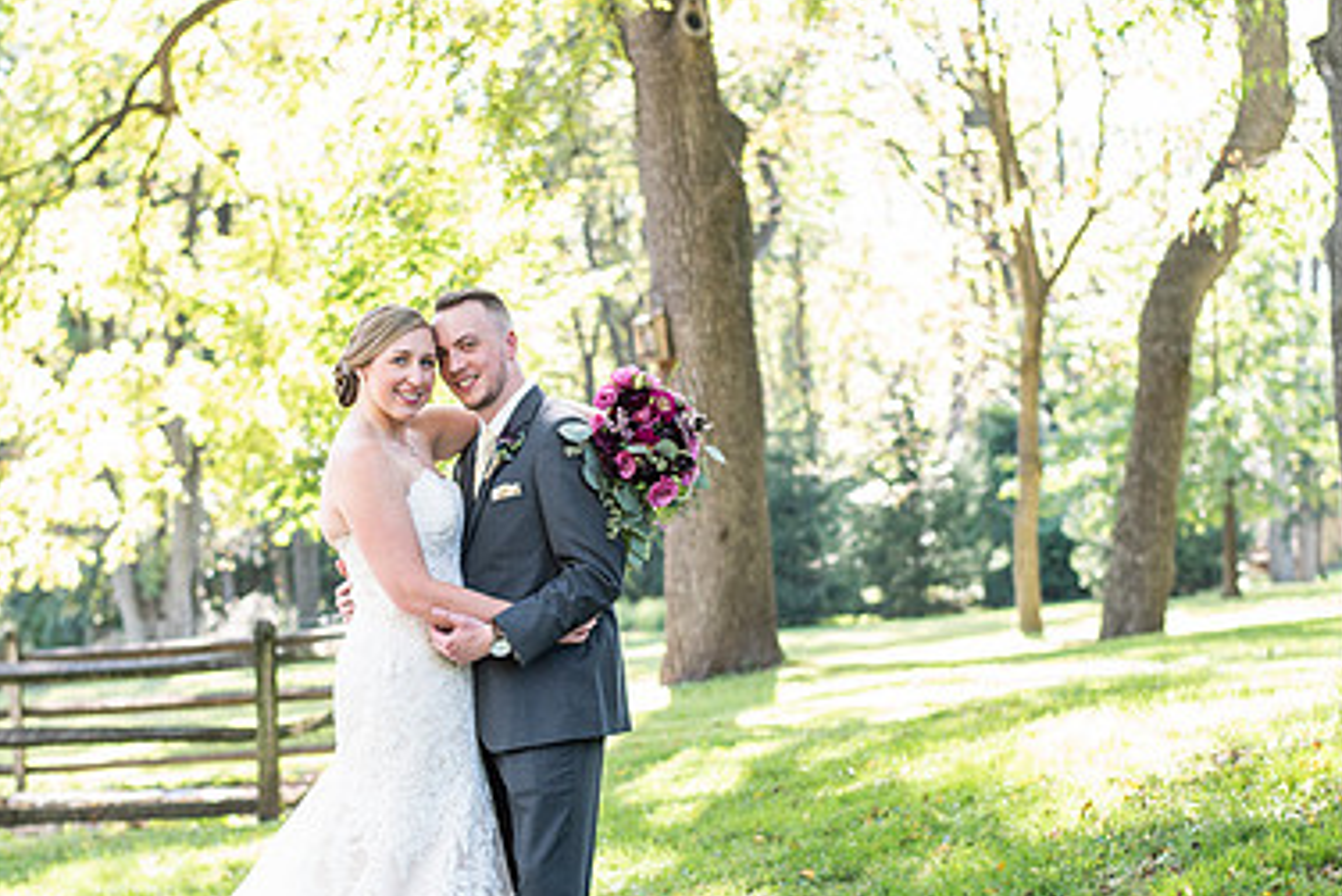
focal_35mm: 82
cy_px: 552
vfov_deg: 16.6
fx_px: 3058
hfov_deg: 24.7
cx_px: 613
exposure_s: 1/200
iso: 400
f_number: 2.8
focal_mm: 50
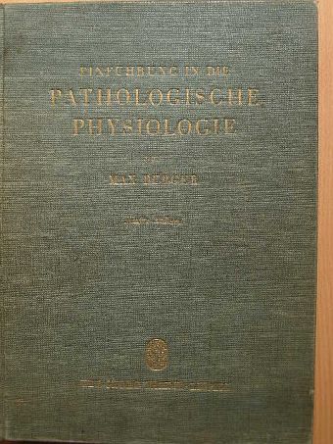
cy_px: 222
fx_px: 679
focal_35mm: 53
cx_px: 166
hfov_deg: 27.5
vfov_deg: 36.2
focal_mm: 8.8
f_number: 3.5
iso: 93
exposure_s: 1/30
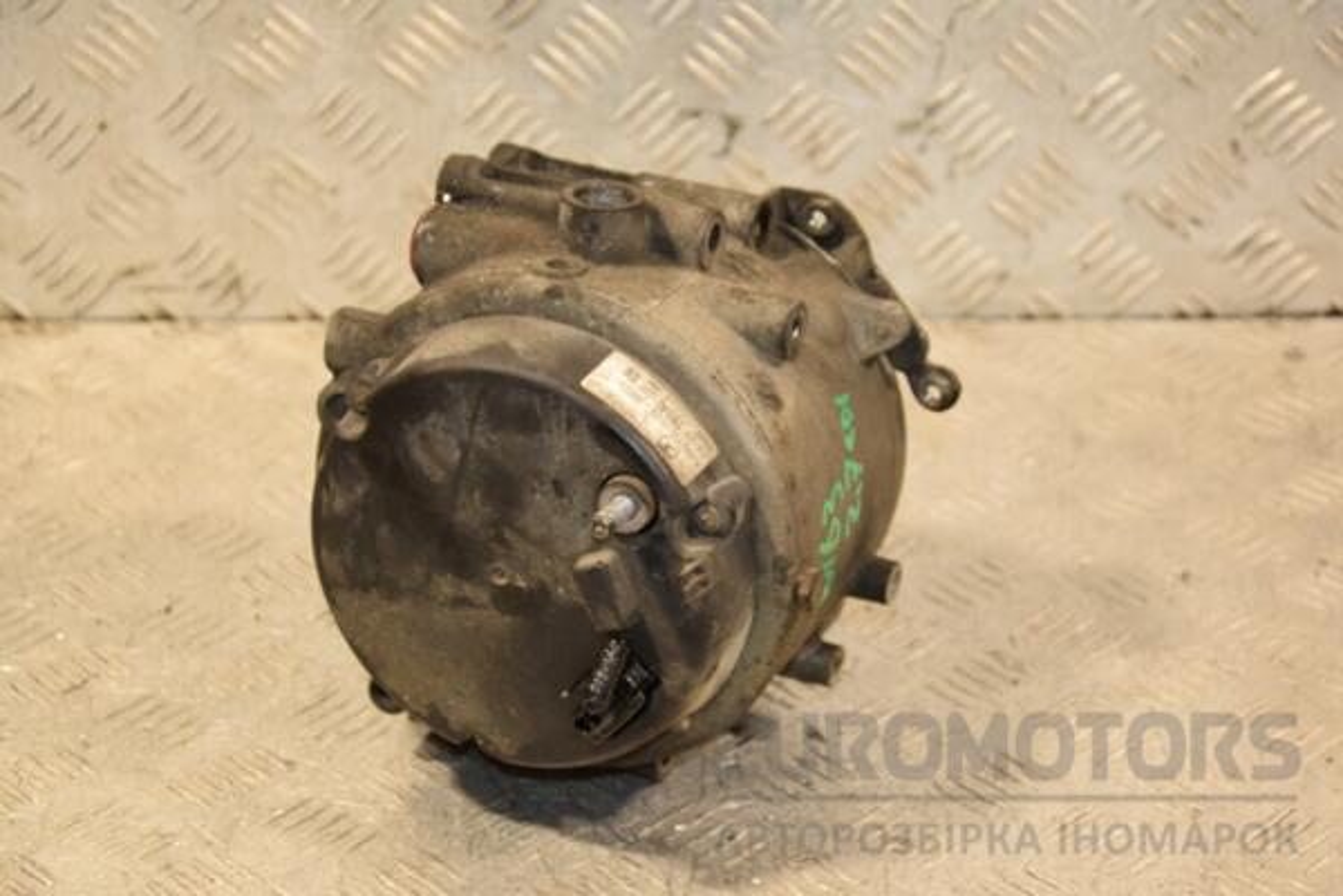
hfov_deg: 23.4
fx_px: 3245
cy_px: 448
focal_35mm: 87
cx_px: 672
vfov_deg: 15.7
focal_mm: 58
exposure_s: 1/100
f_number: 5
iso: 800
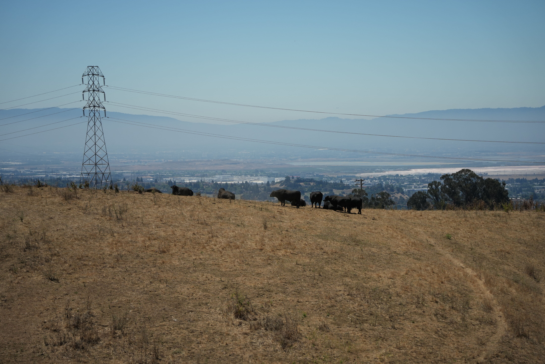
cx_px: 272
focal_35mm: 108
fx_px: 1635
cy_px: 182
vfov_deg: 12.7
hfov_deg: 18.9
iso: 400
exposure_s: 1/4000
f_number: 5.6
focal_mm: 108
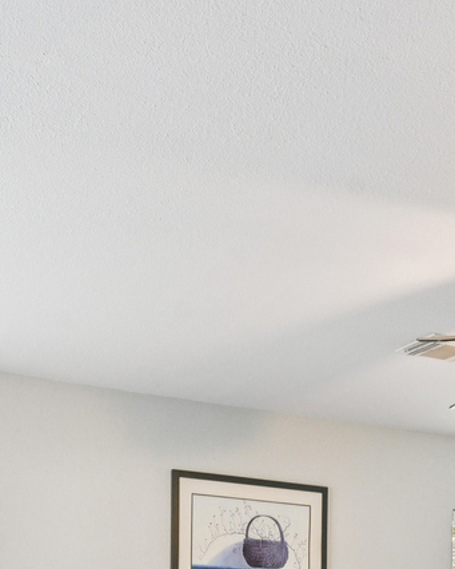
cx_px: 294
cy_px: 652
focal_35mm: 57
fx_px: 960
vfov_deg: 29.3
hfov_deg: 26.5
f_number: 8
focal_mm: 16
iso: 2200
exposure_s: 1/15
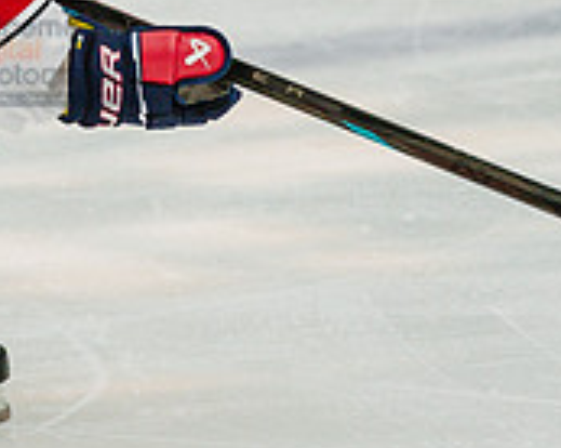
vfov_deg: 1.7
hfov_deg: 2.1
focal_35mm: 917
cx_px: 137
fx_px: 15208
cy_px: 54
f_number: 4
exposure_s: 1/2500
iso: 1600
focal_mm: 234
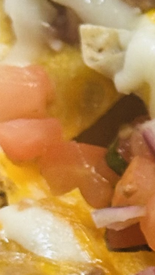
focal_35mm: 285
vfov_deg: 7.5
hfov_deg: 4.1
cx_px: 472
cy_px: 343
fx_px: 2083
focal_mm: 6.86
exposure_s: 1/42
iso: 125
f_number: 1.78
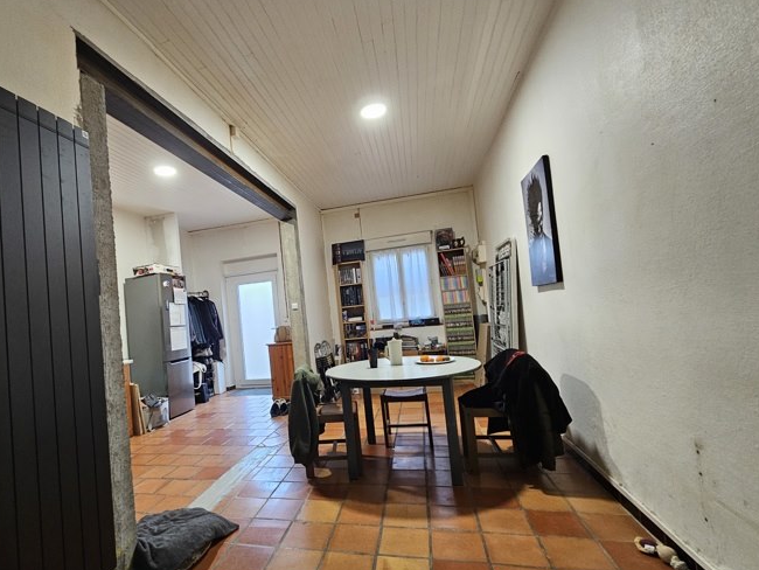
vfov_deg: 78.1
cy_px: 300
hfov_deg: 93.3
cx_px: 305
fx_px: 351
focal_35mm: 16
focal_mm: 2.2
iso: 400
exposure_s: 1/30
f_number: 2.2
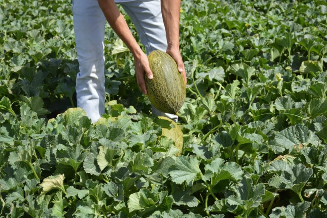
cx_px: 164
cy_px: 109
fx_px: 572
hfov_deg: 31.9
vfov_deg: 21.5
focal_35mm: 63
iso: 400
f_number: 6.3
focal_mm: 42
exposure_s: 1/1600
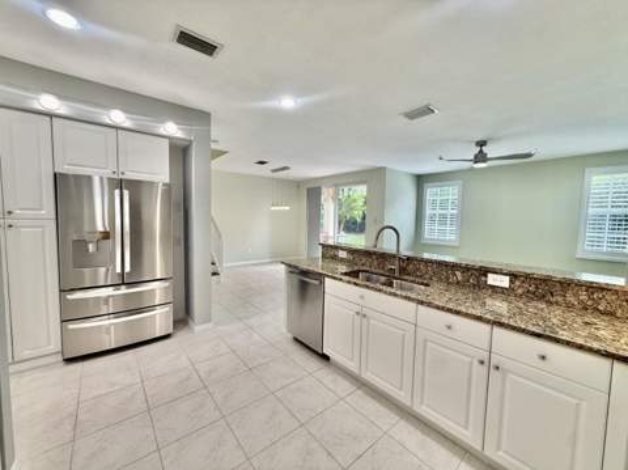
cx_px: 314
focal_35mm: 14
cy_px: 235
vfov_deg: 85.6
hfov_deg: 102.1
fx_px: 254
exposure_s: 1/120
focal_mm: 2.22
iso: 80
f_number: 2.2
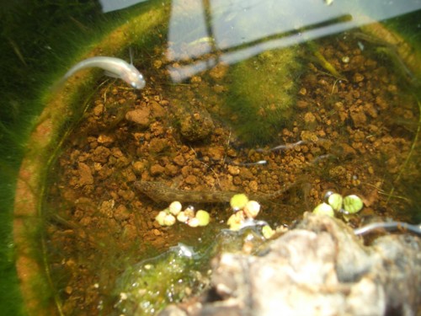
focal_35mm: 35
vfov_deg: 40.7
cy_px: 158
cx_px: 210
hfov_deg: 52.6
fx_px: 426
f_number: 2.6
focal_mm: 5.8
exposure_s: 1/250
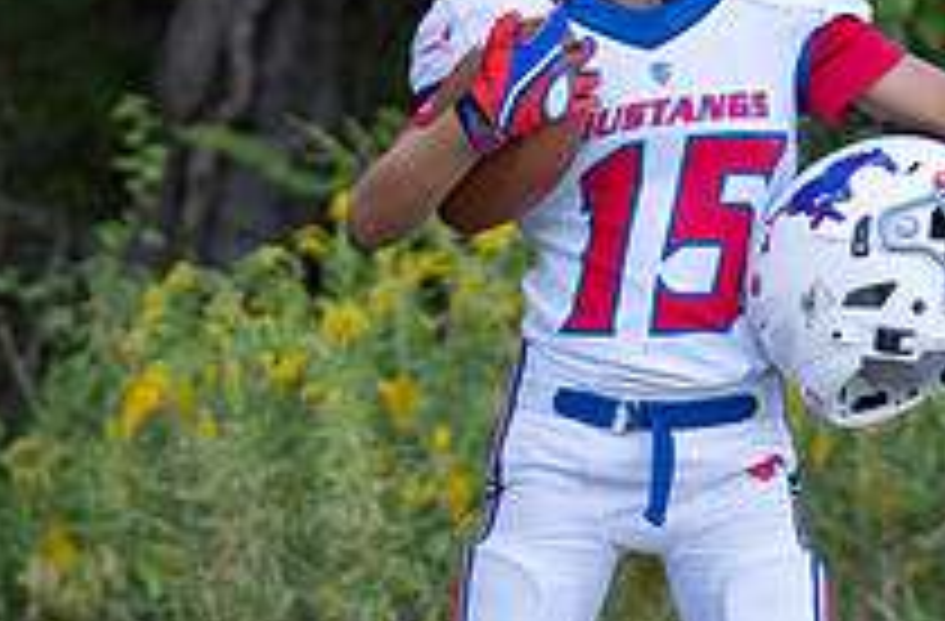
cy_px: 423
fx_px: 6324
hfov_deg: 8.5
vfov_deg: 5.6
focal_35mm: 242
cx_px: 624
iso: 250
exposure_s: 1/320
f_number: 2.8
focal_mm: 80
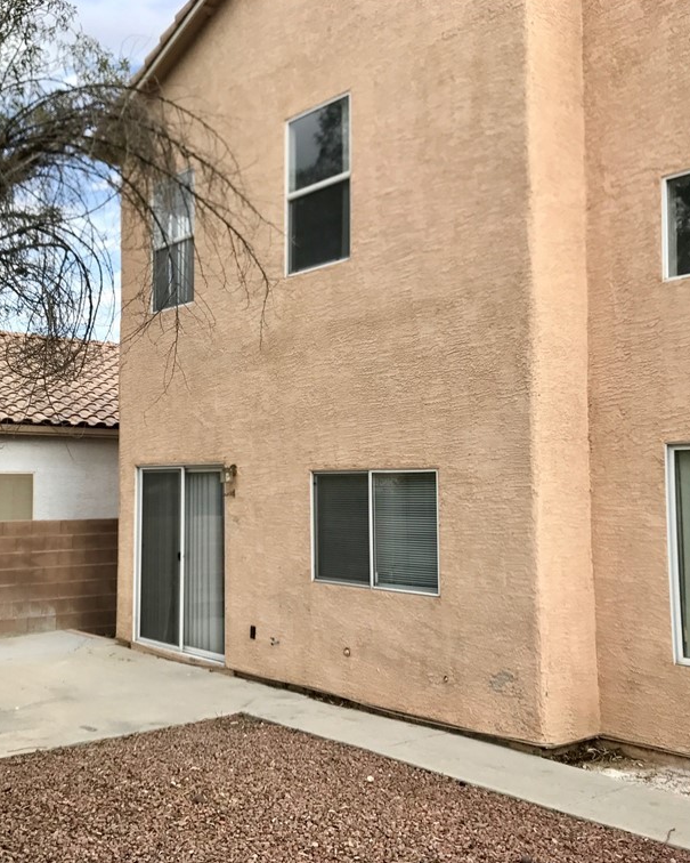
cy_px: 429
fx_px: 944
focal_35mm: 37
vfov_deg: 49.1
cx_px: 213
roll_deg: -1.0
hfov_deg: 39.5
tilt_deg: +6.0
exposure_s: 1/997
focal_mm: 3.99
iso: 20
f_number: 1.8
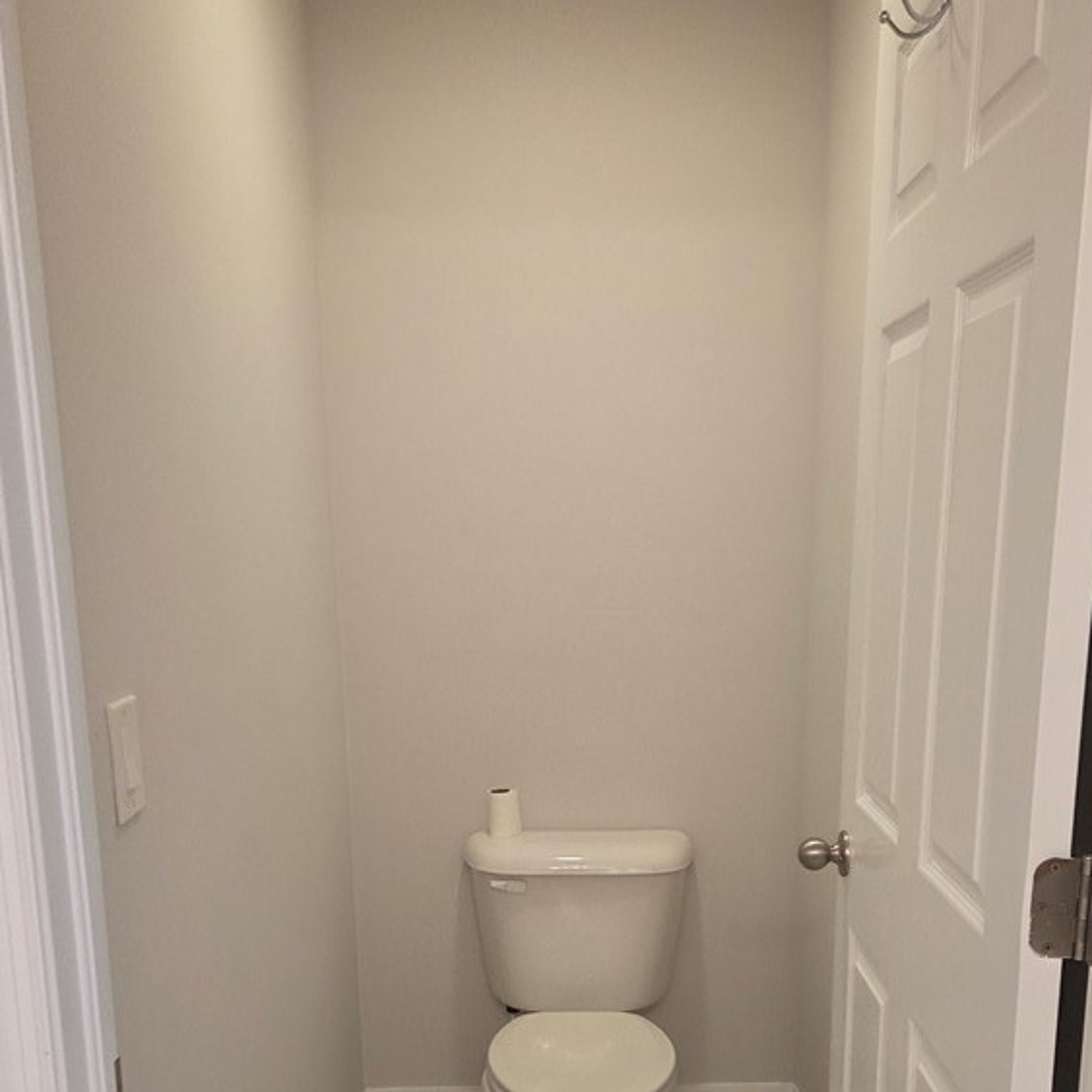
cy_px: 846
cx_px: 605
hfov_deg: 44.9
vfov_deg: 43.2
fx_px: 1321
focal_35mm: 37
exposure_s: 1/120
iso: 320
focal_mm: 5.4
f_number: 1.8
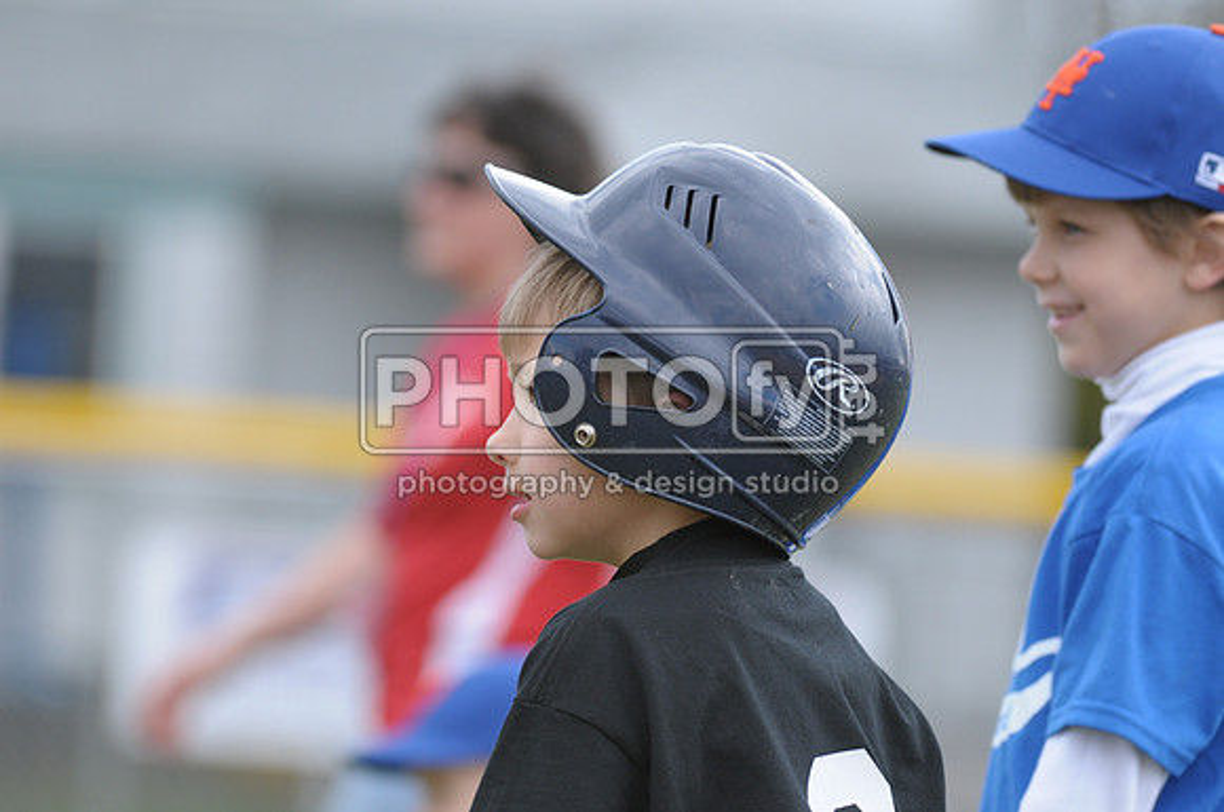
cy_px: 406
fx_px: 10186
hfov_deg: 6.9
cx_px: 612
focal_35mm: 300
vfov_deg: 4.6
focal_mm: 200
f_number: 4
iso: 400
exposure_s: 1/800
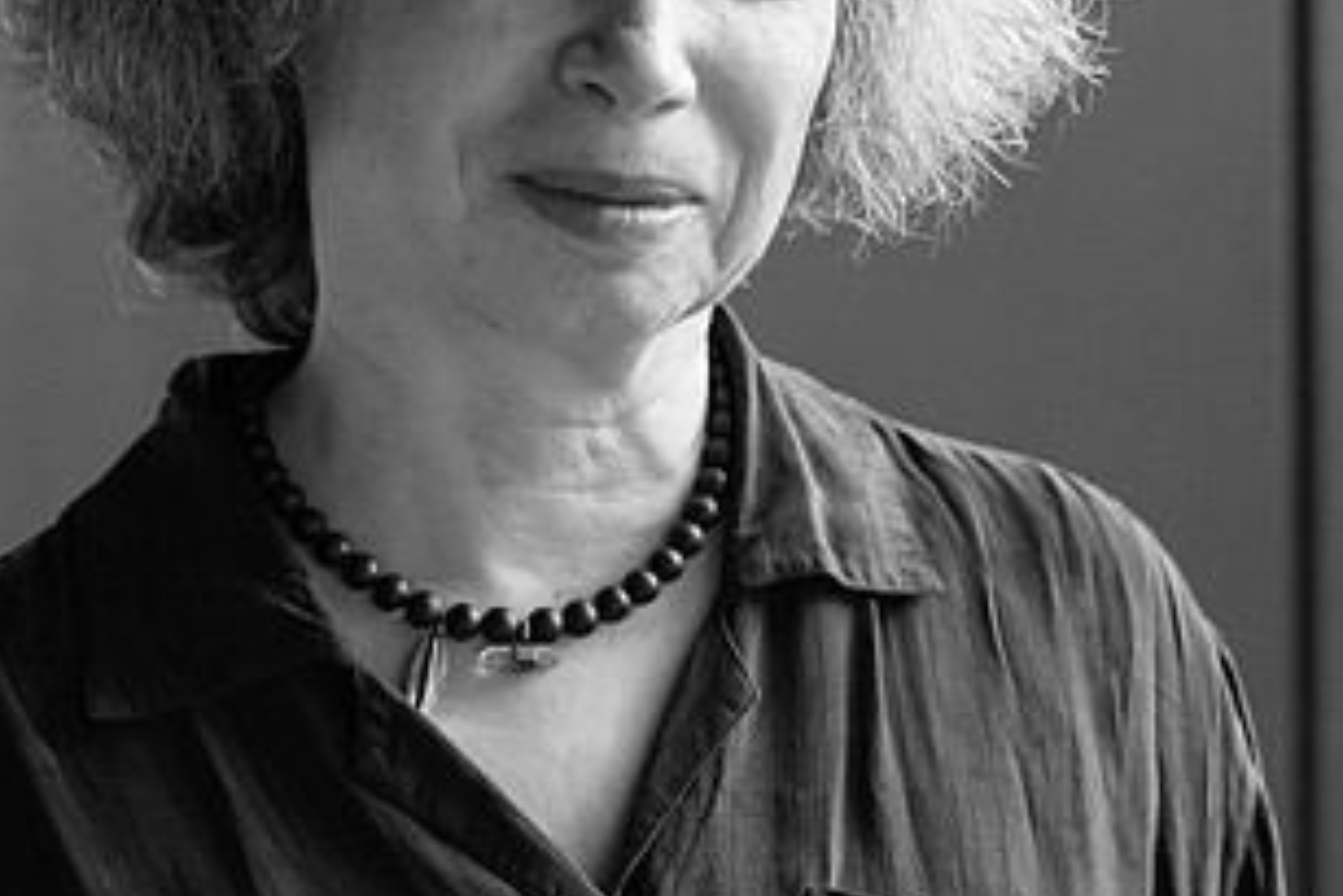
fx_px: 5412
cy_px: 229
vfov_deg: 9.5
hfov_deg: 14.1
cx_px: 630
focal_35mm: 145
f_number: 2.8
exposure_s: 1/320
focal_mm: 50
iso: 500
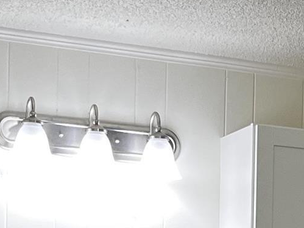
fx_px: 1405
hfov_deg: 12.1
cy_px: 462
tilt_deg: -2.9
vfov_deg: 8.7
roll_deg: -1.4
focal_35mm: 160
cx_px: 344
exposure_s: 1/120
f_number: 1.6
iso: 100
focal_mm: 5.1
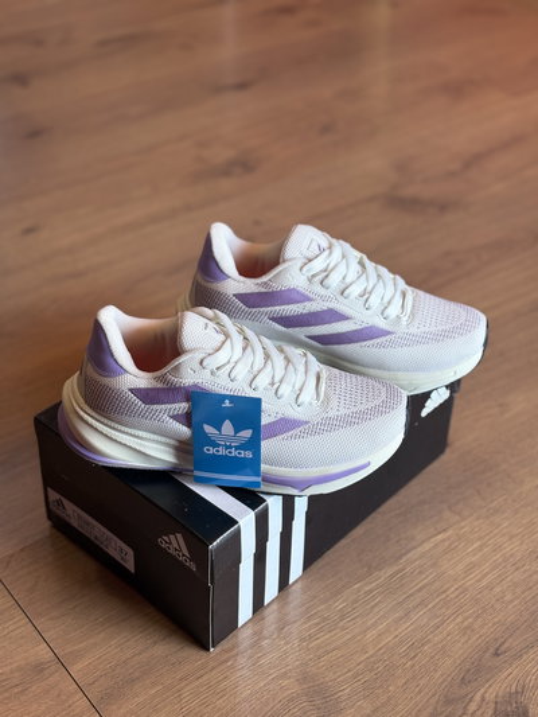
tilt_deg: -35.7
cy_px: 358
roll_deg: -1.3
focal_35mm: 52
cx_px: 269
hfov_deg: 28.0
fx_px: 1077
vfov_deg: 36.8
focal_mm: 5.96
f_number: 1.6
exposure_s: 1/50
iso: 50
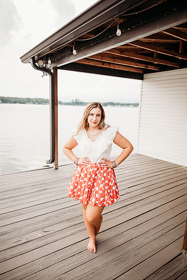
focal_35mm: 24
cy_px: 140
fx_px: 187
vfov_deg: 73.7
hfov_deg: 53.1
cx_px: 94
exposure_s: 1/250
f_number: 2.2
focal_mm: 24
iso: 200
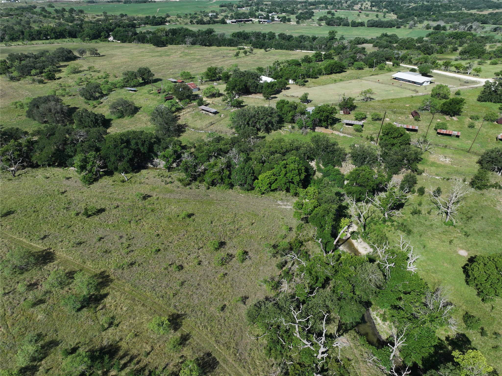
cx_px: 251
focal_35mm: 24
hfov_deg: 71.6
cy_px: 188
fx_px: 348
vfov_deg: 56.8
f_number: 2.8
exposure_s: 1/320
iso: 100
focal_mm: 12.29
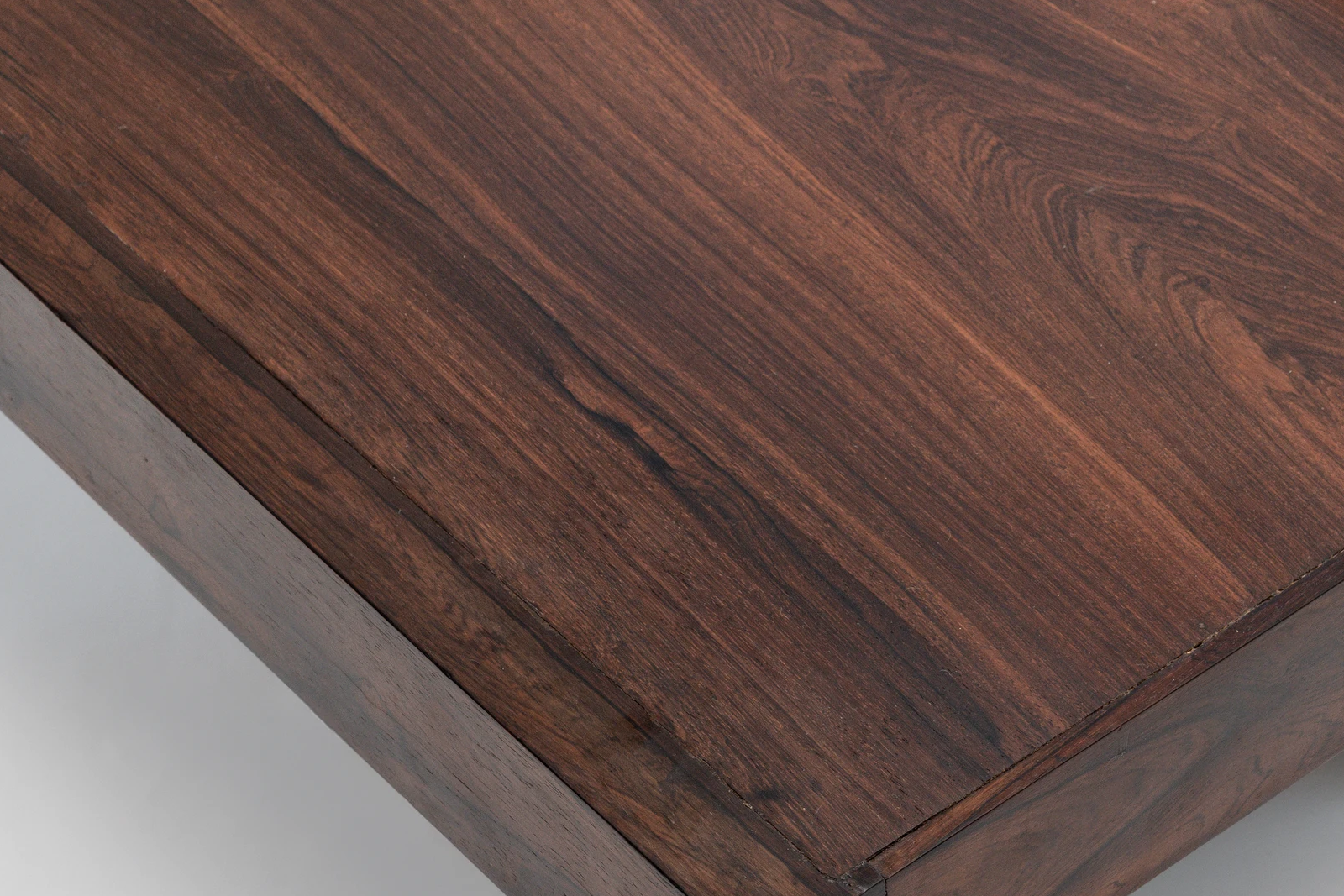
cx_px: 838
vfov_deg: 11.4
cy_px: 212
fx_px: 4480
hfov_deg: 17.0
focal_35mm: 120
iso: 250
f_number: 8
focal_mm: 50
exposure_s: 1/60
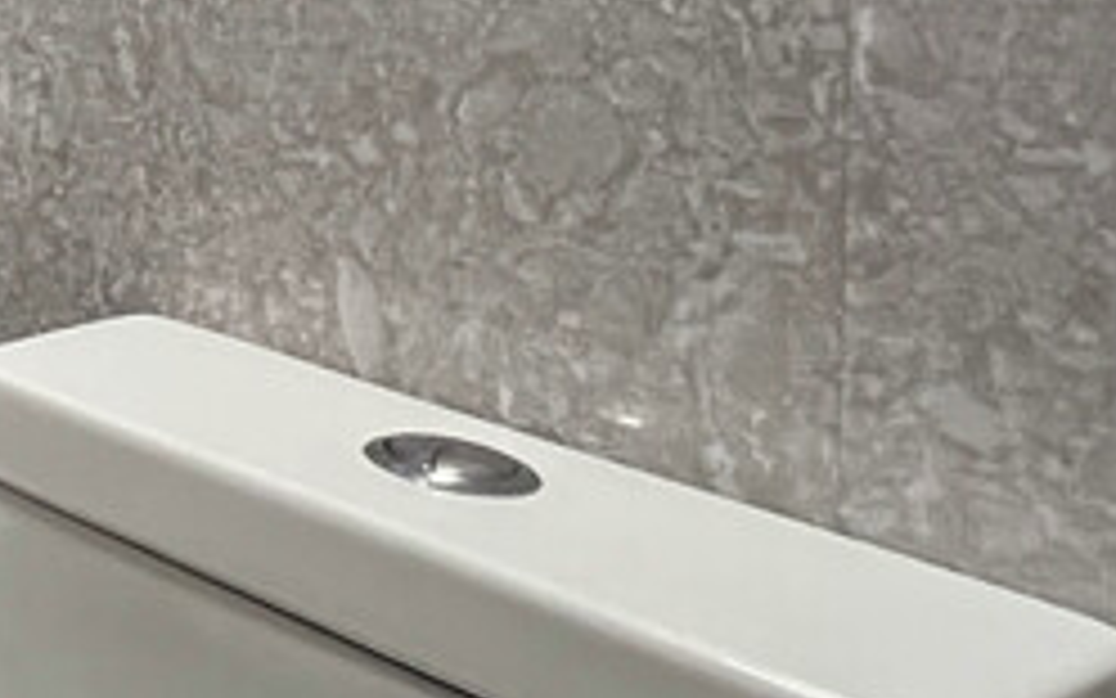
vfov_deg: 20.2
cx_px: -778
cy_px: -293
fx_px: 1734
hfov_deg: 23.4
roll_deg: -0.9
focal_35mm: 57
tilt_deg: +1.0
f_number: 1.8
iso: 800
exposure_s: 1/50
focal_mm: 1.57
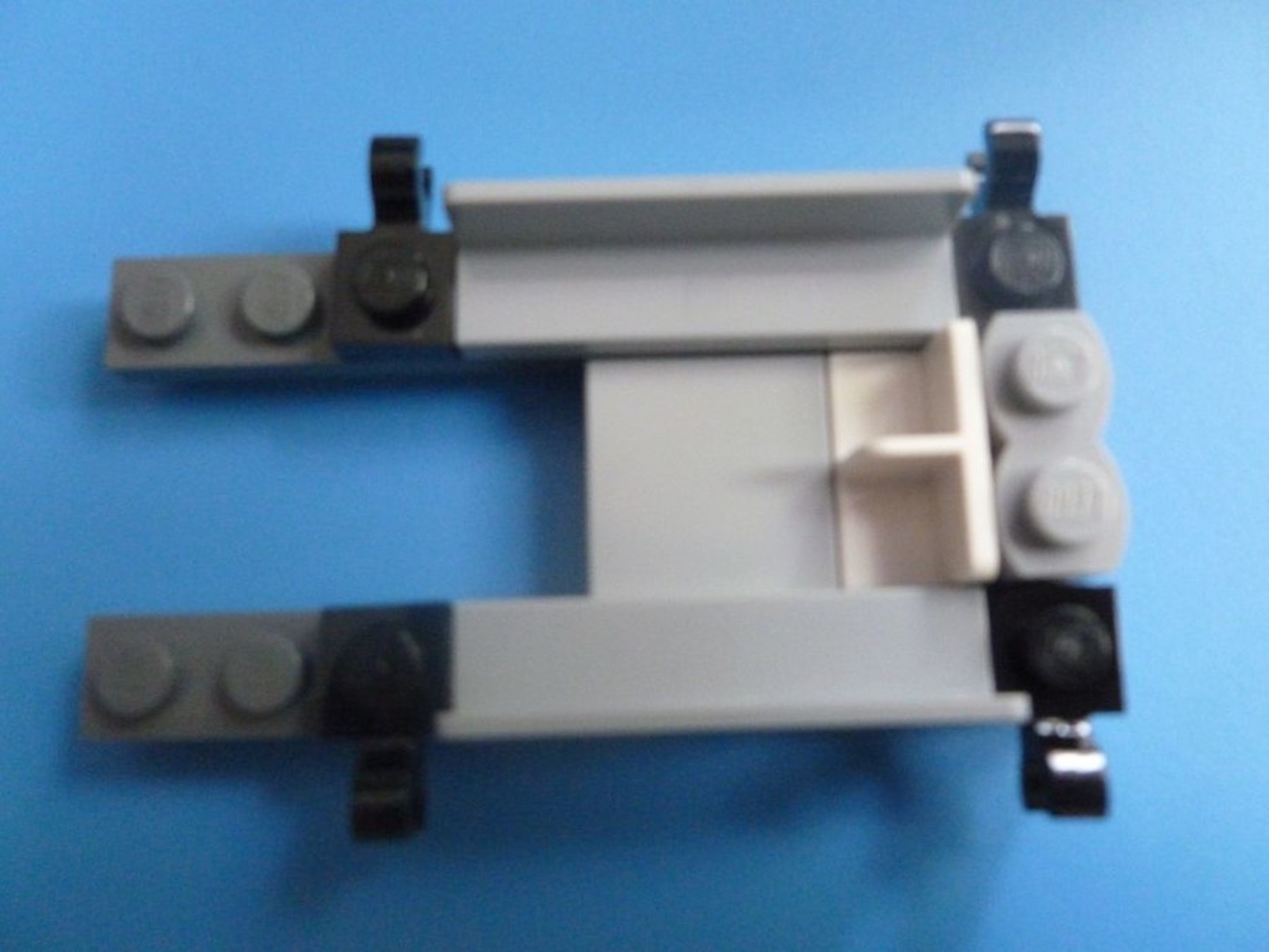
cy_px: 476
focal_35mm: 28
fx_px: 1026
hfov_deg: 63.4
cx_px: 634
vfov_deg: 49.7
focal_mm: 5
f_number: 3.3
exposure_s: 1/30
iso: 800
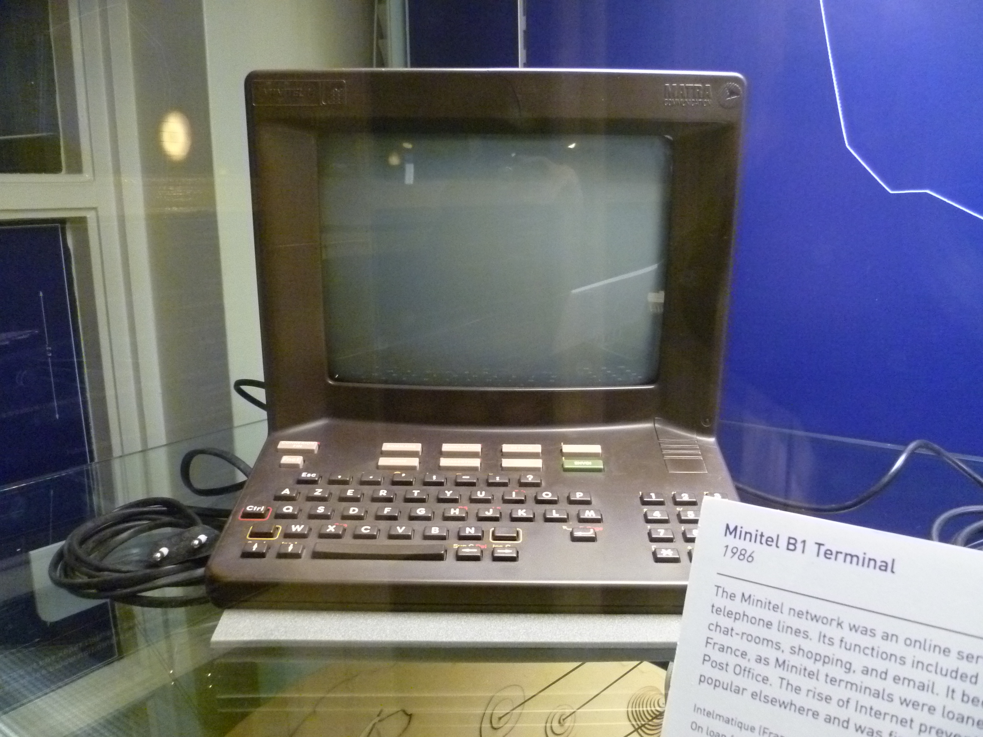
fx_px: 795
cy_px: 368
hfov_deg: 63.4
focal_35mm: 28
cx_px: 492
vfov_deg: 49.7
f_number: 2.8
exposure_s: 1/10
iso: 800
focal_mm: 5
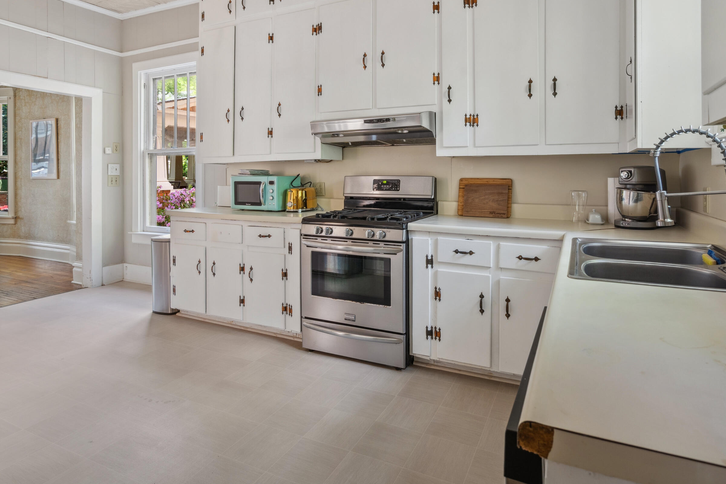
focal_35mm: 20
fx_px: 403
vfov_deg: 61.2
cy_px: 185
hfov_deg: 83.8
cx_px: 396
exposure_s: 1/5
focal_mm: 16
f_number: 9
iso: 320
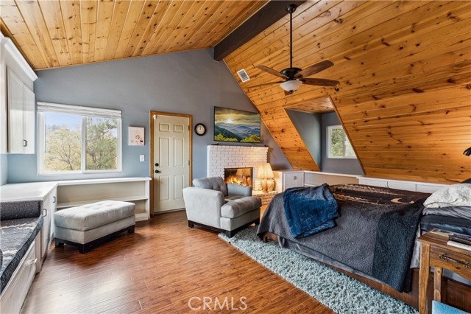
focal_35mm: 16
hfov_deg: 96.1
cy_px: 157
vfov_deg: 73.0
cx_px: 236
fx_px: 212
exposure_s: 2
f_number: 13
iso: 100
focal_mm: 16.2
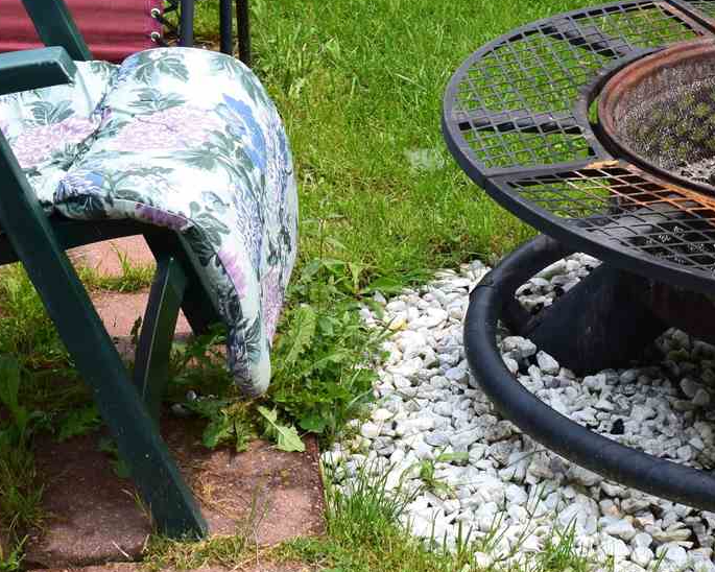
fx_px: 2759
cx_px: 335
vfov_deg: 11.8
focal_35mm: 130
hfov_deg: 14.8
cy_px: 146
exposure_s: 1/320
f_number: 11
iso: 400
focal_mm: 31
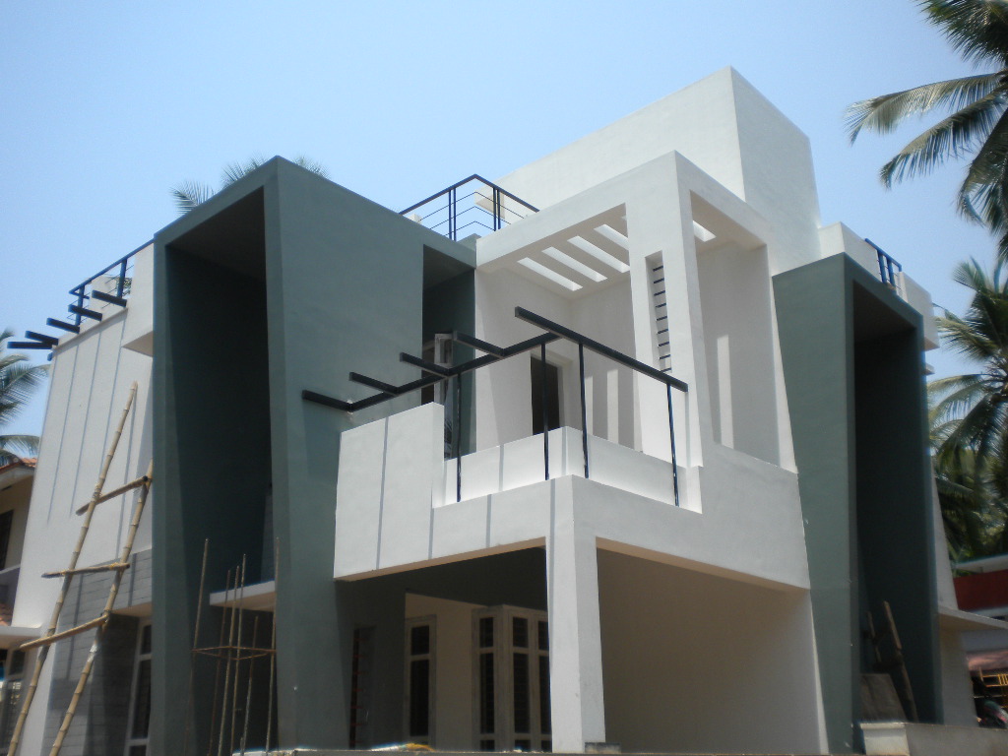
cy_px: 378
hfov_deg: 52.6
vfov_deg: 40.7
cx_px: 504
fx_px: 1019
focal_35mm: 35
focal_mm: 6.3
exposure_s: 1/866
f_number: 4.6
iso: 113
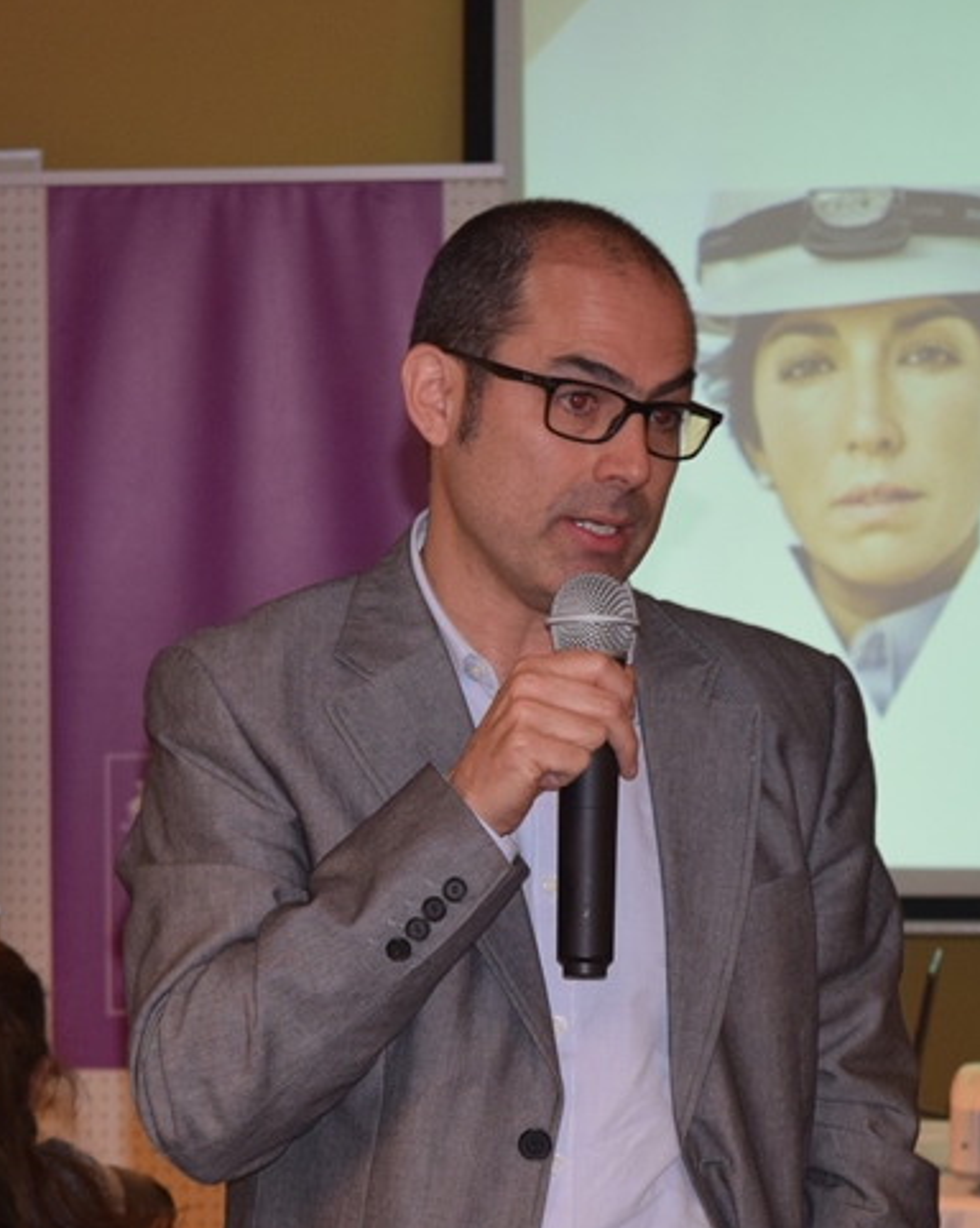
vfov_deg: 11.7
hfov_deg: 9.3
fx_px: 5990
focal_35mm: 165
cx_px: 48
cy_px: 864
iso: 800
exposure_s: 1/60
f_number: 5.6
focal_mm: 55
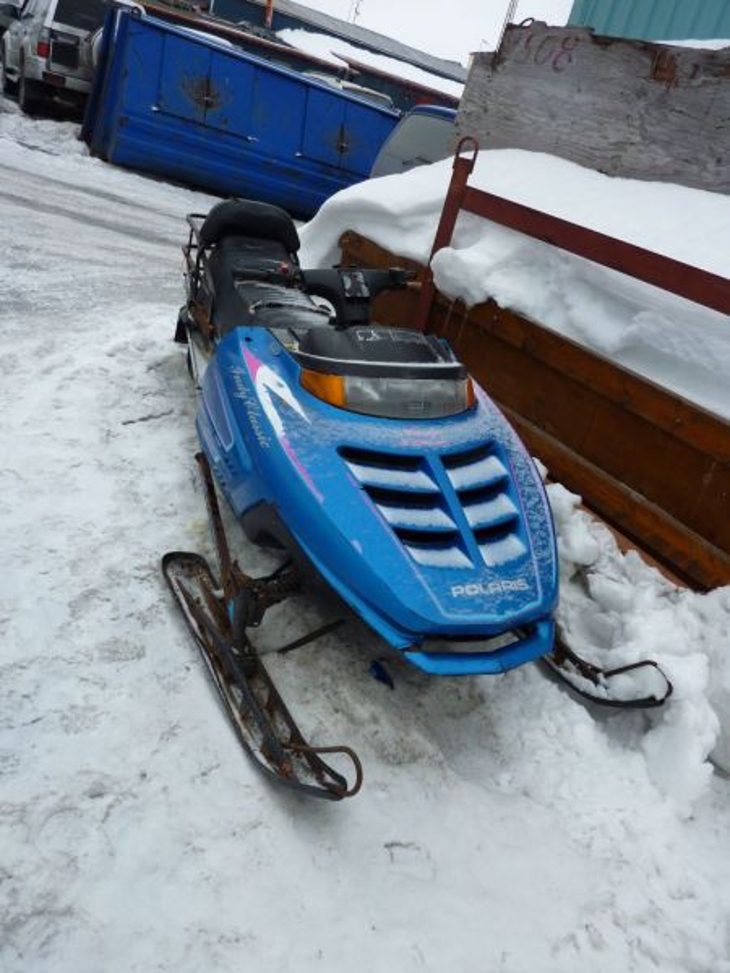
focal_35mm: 25
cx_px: 365
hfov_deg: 54.9
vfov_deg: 69.4
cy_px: 486
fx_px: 703
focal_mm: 4.1
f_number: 4
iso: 80
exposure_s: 1/250
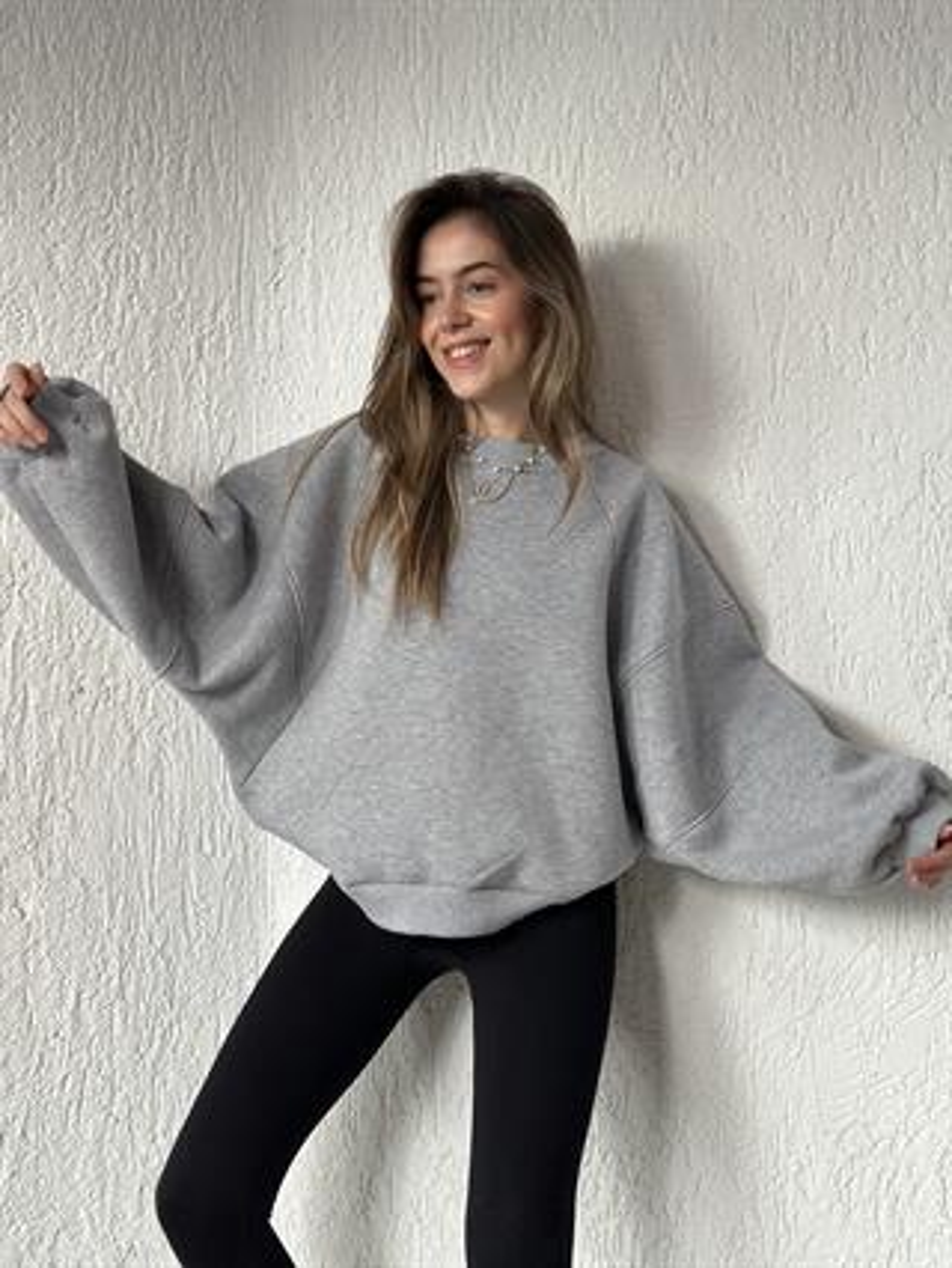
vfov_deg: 39.6
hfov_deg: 30.3
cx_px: 476
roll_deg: -0.1
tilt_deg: +1.9
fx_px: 1758
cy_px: 634
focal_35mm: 48
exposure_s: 1/113
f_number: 1.78
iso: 125
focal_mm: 6.86
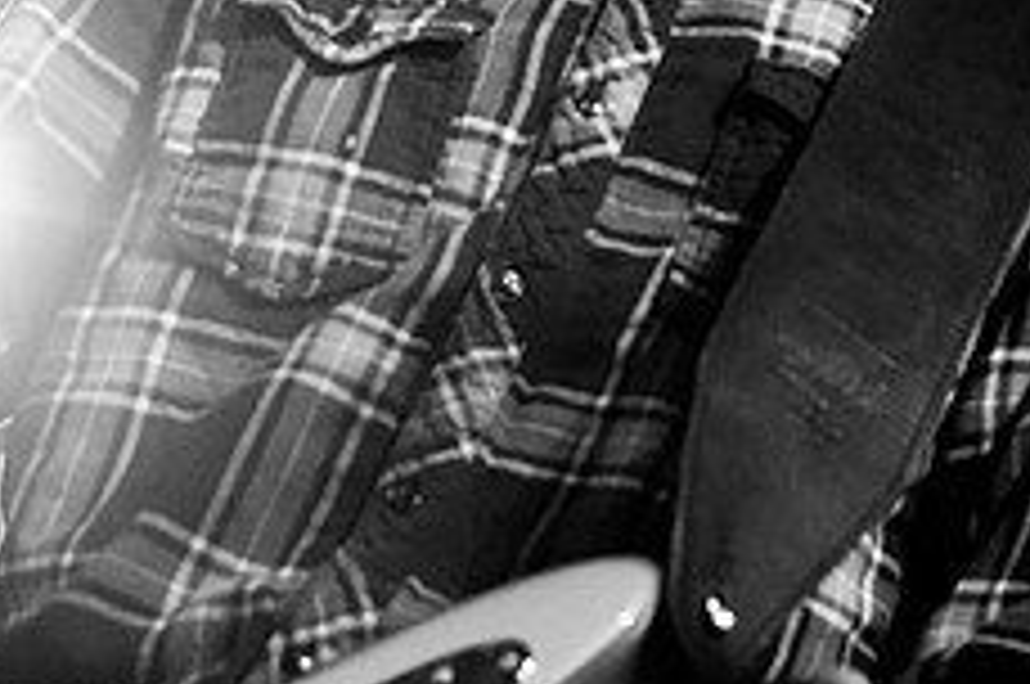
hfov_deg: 13.5
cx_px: 486
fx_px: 4343
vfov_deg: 8.9
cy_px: -47
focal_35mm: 152
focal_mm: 40
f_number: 2.8
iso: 1250
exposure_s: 1/250
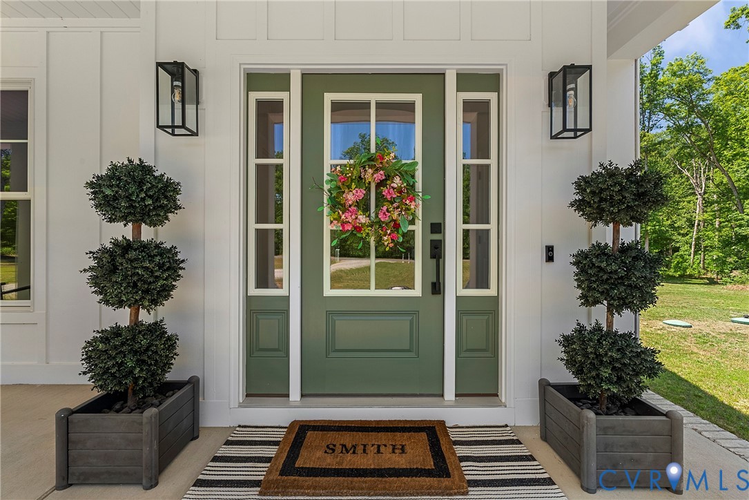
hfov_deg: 96.7
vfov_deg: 73.8
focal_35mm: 16
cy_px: 250
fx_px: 333
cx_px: 374
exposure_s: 1/100
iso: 800
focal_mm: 16
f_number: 8
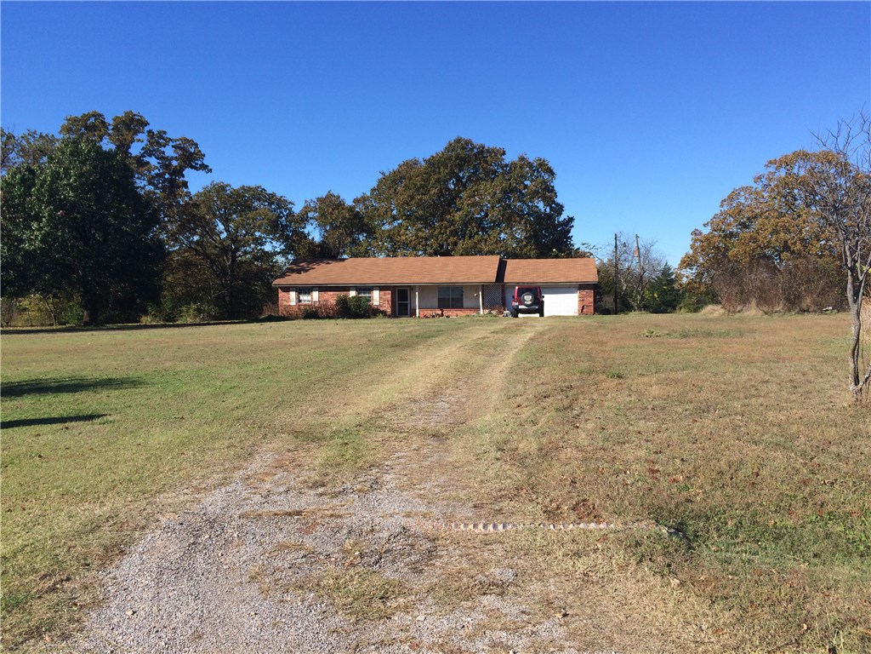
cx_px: 436
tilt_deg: -1.5
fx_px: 730
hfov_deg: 61.7
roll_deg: +0.9
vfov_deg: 48.2
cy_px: 327
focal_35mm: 29
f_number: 2.2
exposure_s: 1/1866
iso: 32
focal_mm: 4.15
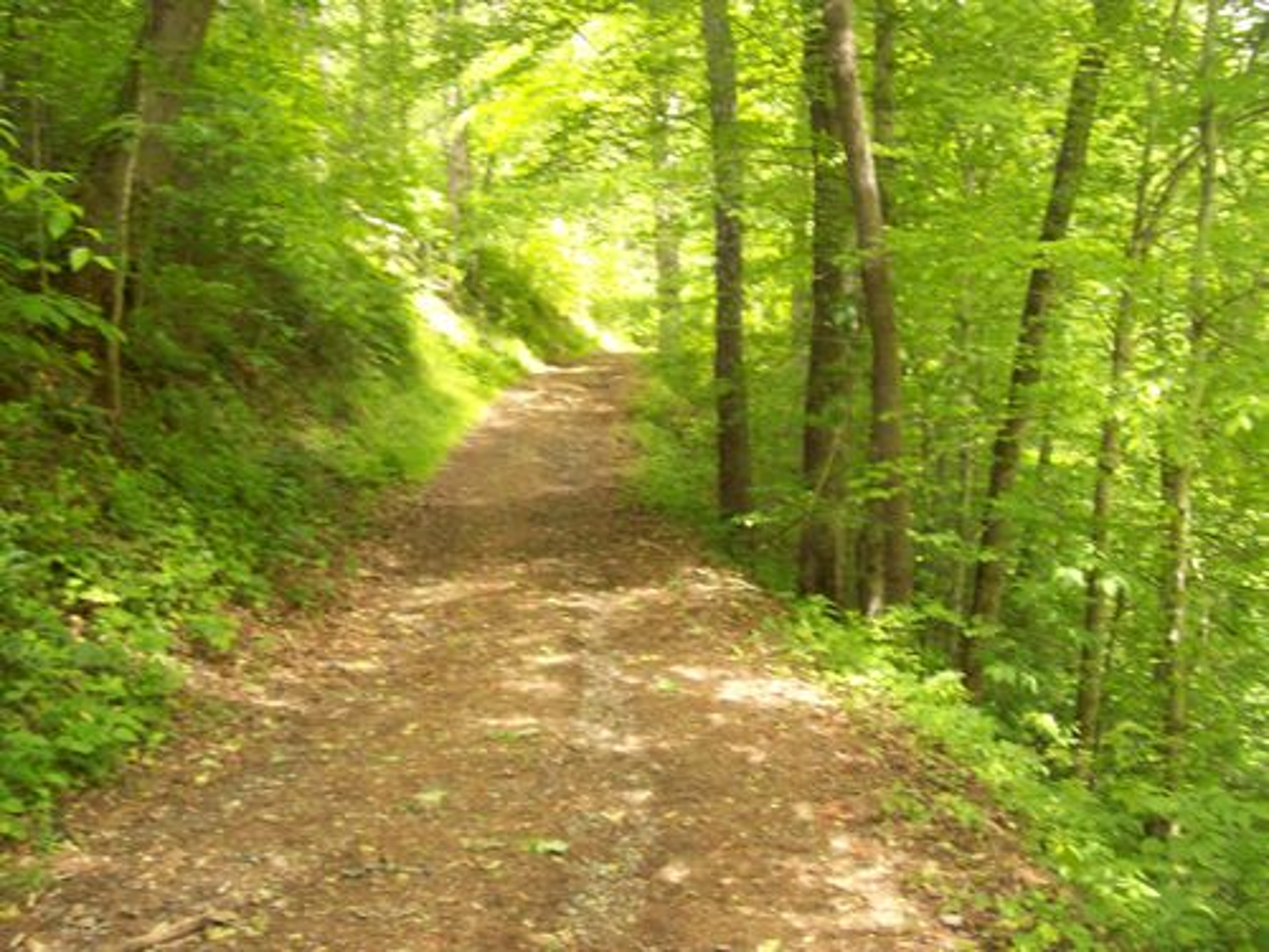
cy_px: 476
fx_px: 1320
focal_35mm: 36
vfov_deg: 39.7
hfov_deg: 51.4
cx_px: 634
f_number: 2.7
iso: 200
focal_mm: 6
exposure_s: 1/105
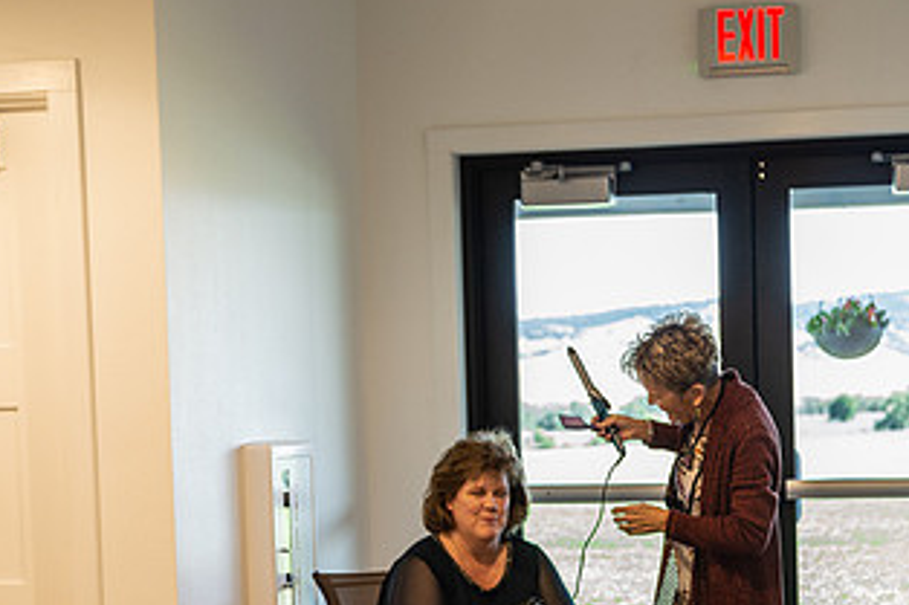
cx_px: 686
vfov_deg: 18.2
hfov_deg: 27.0
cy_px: 522
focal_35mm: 74
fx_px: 1867
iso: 500
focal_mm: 40
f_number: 2.8
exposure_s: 1/160
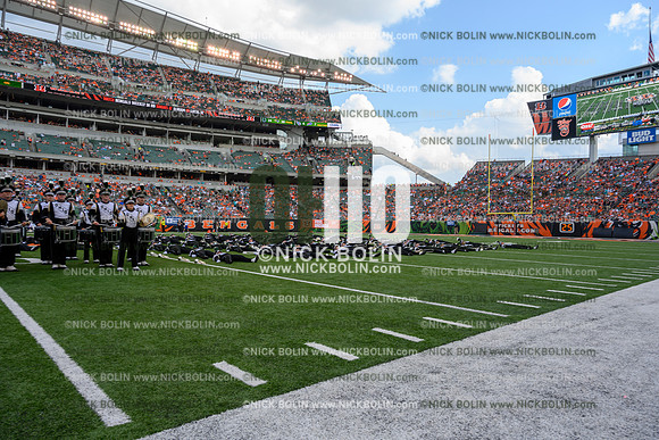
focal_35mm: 24
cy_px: 220
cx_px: 330
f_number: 7.1
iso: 80
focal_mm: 24
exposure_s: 1/100
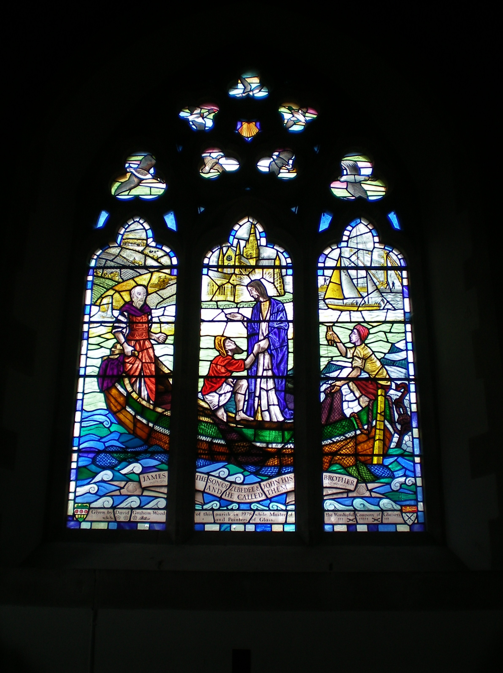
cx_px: 252
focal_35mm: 38
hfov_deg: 37.7
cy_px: 336
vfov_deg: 49.0
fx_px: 738
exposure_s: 1/160
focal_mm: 6.3
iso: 64
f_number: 3.1
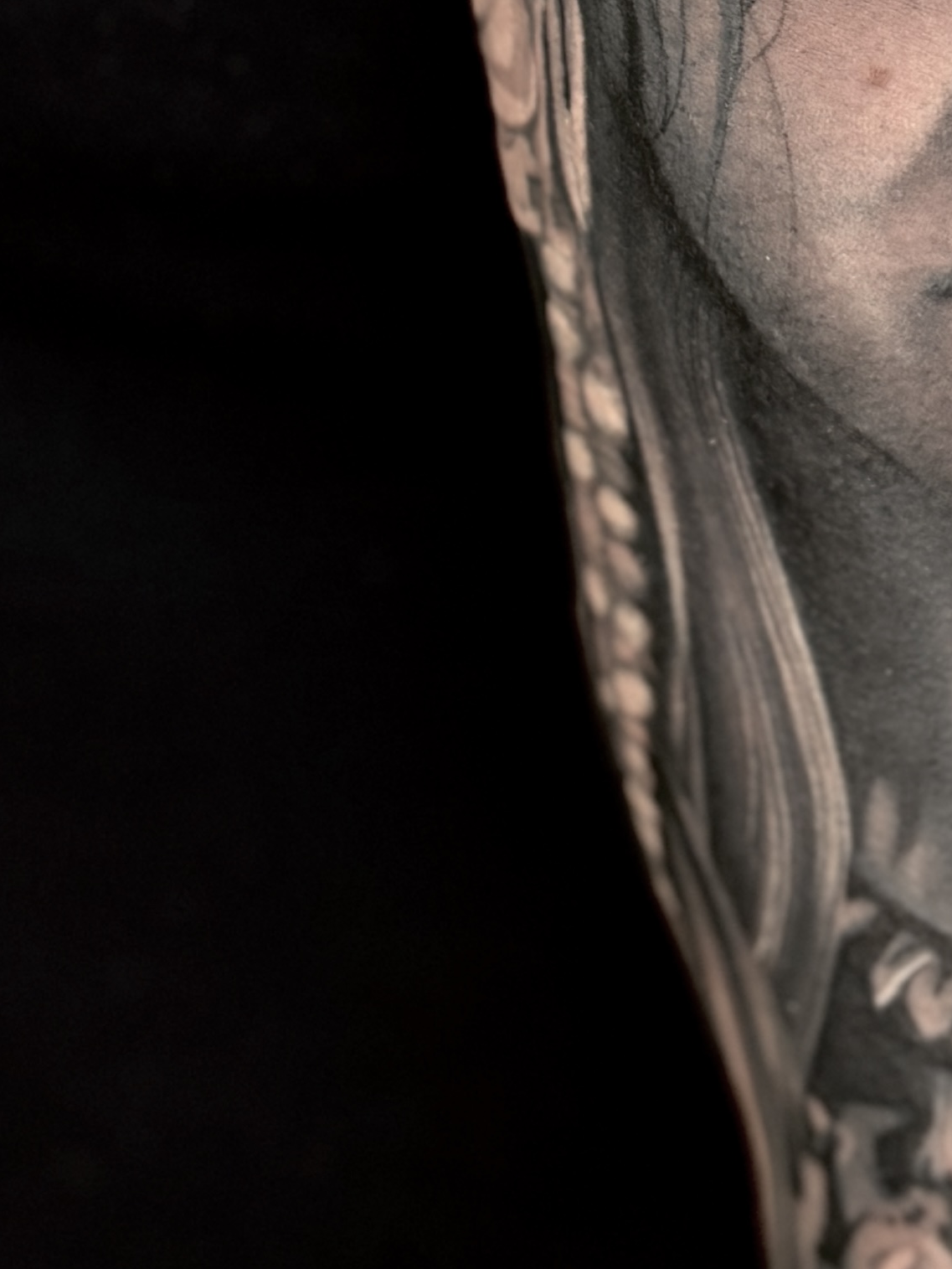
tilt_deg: -20.9
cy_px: -343
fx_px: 3592
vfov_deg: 18.7
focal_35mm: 98
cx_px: 1078
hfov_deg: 14.7
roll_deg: -4.6
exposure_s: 1/63
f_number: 1.6
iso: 125
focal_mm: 5.96
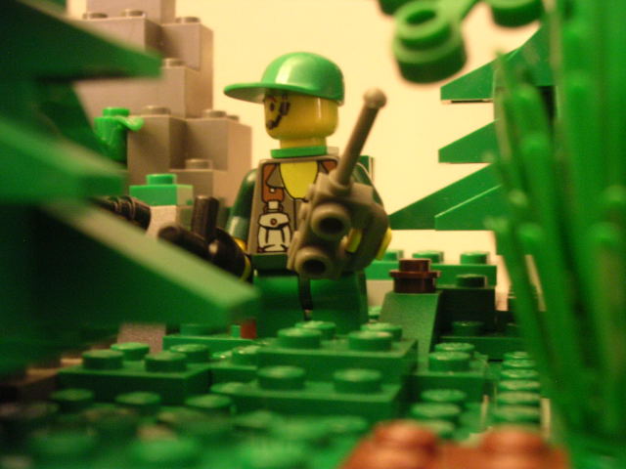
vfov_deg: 27.5
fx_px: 958
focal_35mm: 53
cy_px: 234
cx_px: 313
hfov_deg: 36.2
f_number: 3.2
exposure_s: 1.2
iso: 400
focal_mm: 8
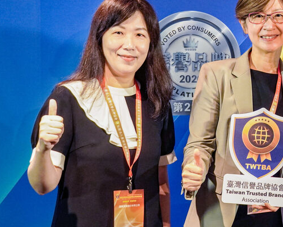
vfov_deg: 15.4
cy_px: 80
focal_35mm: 100
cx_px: 329
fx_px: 838
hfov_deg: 18.3
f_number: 4.5
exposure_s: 1/50
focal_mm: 28
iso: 1600
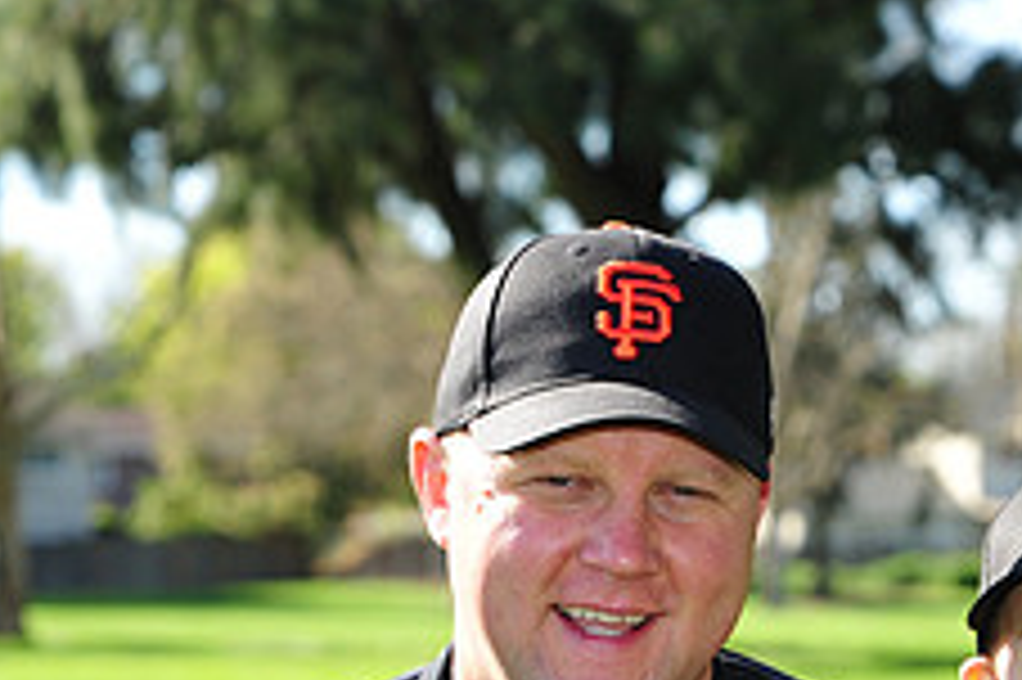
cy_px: 851
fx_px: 5787
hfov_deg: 10.1
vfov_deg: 6.7
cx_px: 536
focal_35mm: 204
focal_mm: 80
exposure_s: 1/250
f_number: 6.3
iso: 200
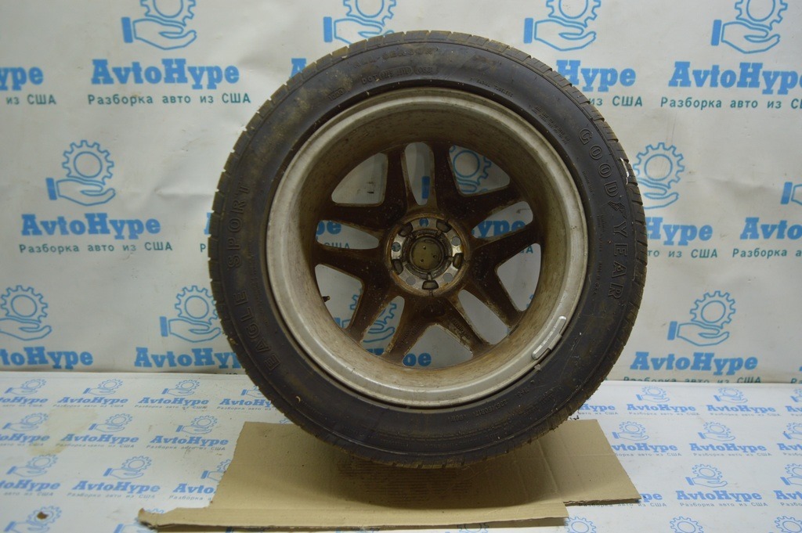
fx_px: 668
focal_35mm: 30
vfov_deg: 43.5
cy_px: 266
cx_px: 401
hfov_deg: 62.0
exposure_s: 1/60
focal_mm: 20
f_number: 3.5
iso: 400
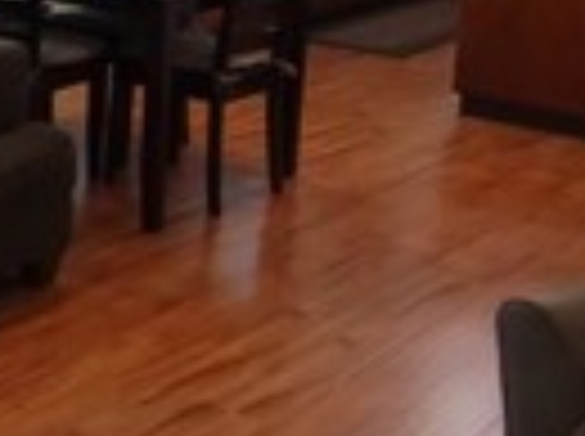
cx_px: -284
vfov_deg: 18.2
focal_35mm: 79
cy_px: 13
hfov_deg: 21.1
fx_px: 1333
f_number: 2.2
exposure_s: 1/30
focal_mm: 1.66
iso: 284
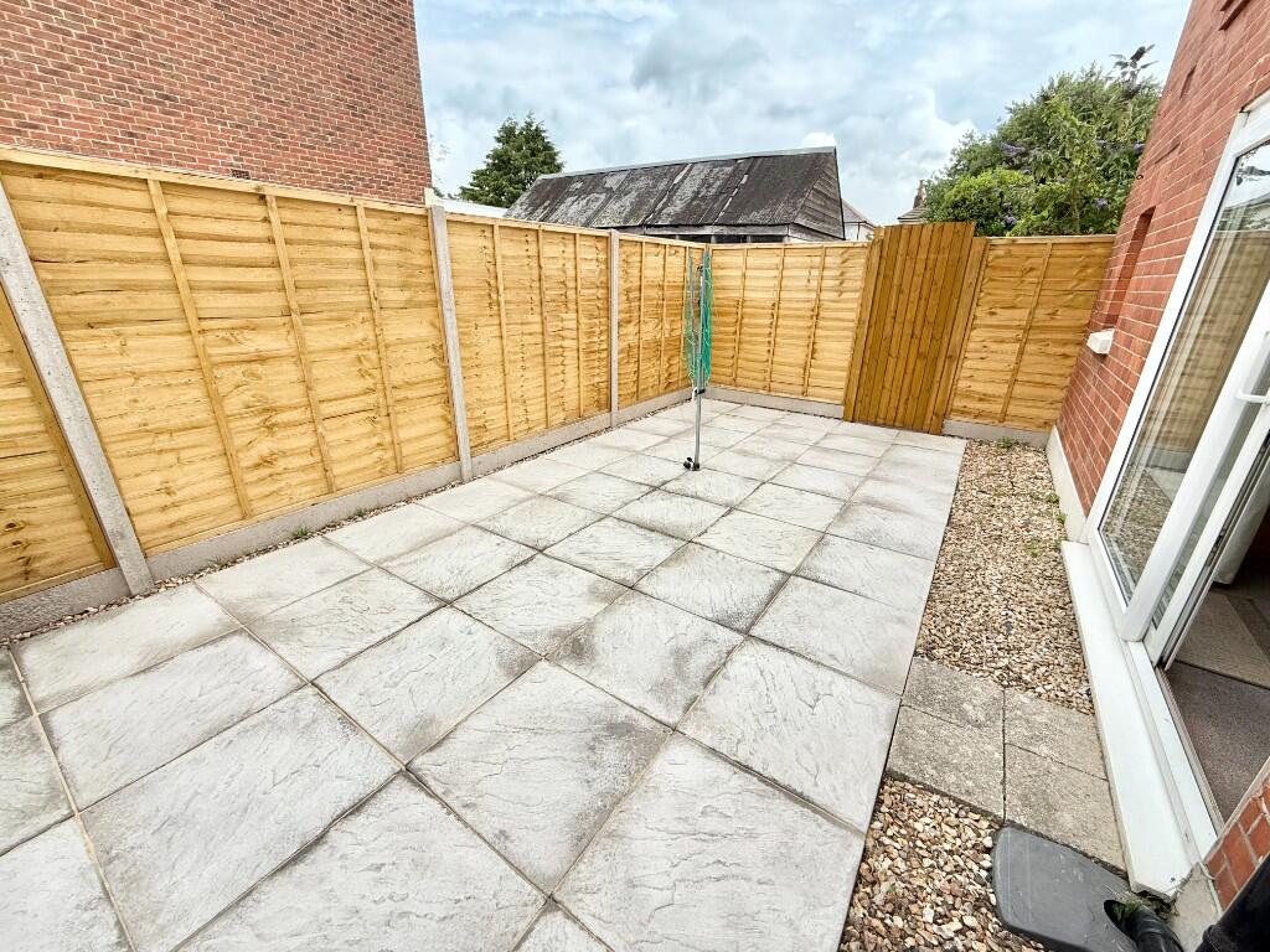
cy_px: 476
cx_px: 635
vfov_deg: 85.7
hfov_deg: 102.1
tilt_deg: -21.6
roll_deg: -1.2
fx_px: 514
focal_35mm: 14
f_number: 2.2
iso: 50
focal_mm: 2.22
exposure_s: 1/1399
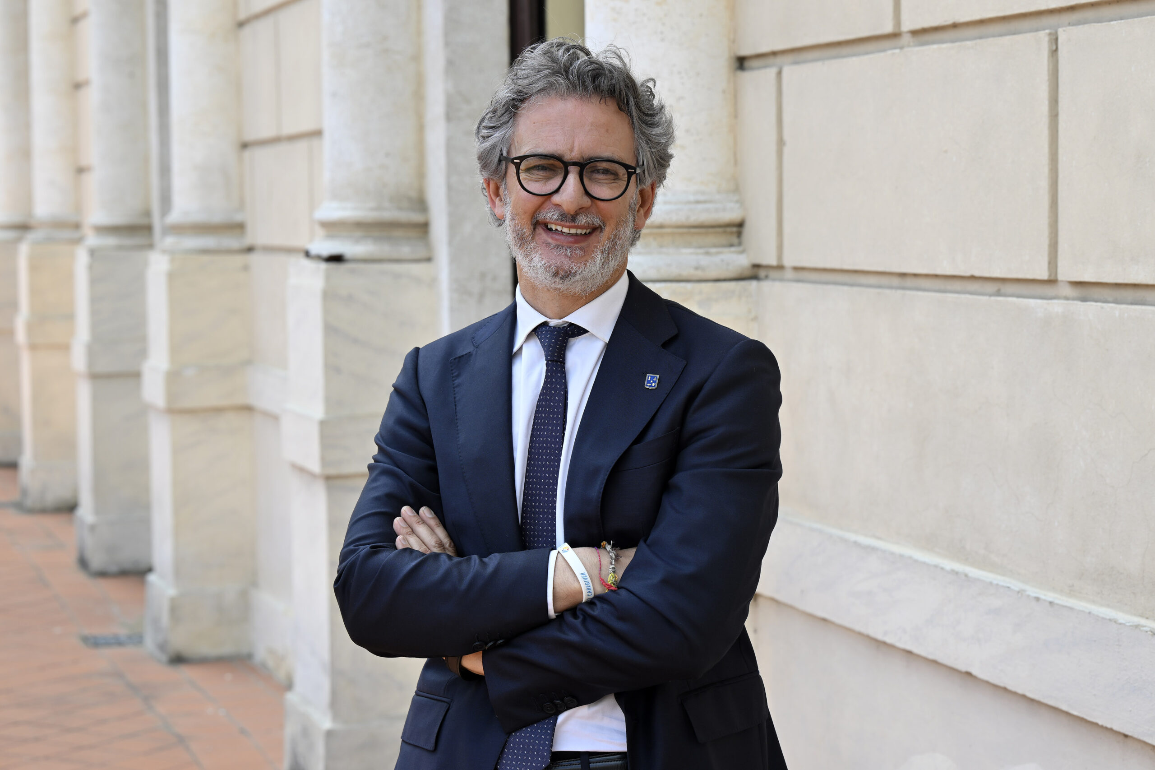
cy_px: 385
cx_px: 578
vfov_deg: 18.4
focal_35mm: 74
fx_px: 2374
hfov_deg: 27.3
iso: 80
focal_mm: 74
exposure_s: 1/160
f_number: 6.3
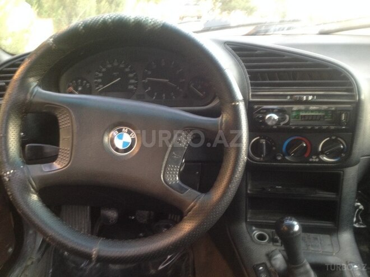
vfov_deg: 40.7
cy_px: 138
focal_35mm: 35
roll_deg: -0.1
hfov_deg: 52.6
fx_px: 374
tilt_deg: -20.8
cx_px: 185
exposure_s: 1/20
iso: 125
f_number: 2.4
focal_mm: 4.28
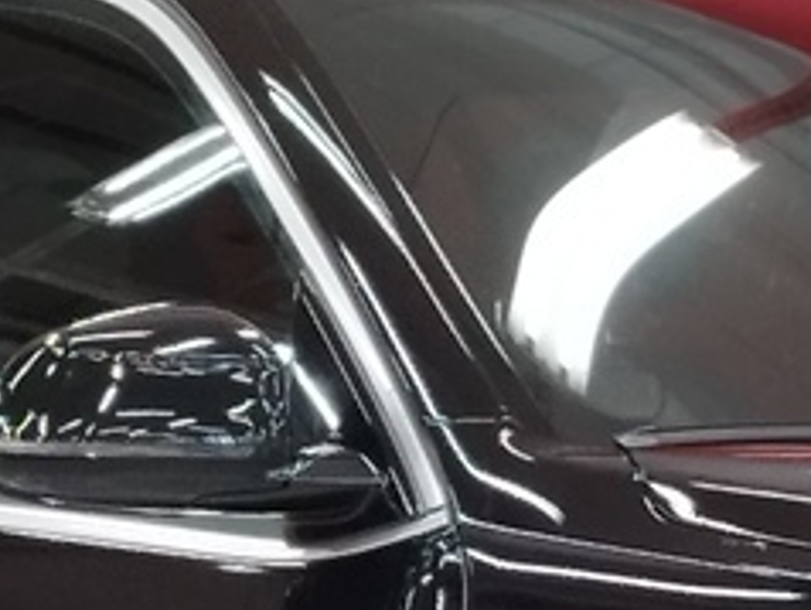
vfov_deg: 9.8
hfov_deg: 12.7
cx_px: 988
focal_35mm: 151
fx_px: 3541
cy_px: 617
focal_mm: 5.95
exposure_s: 1/50
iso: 160
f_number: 1.89
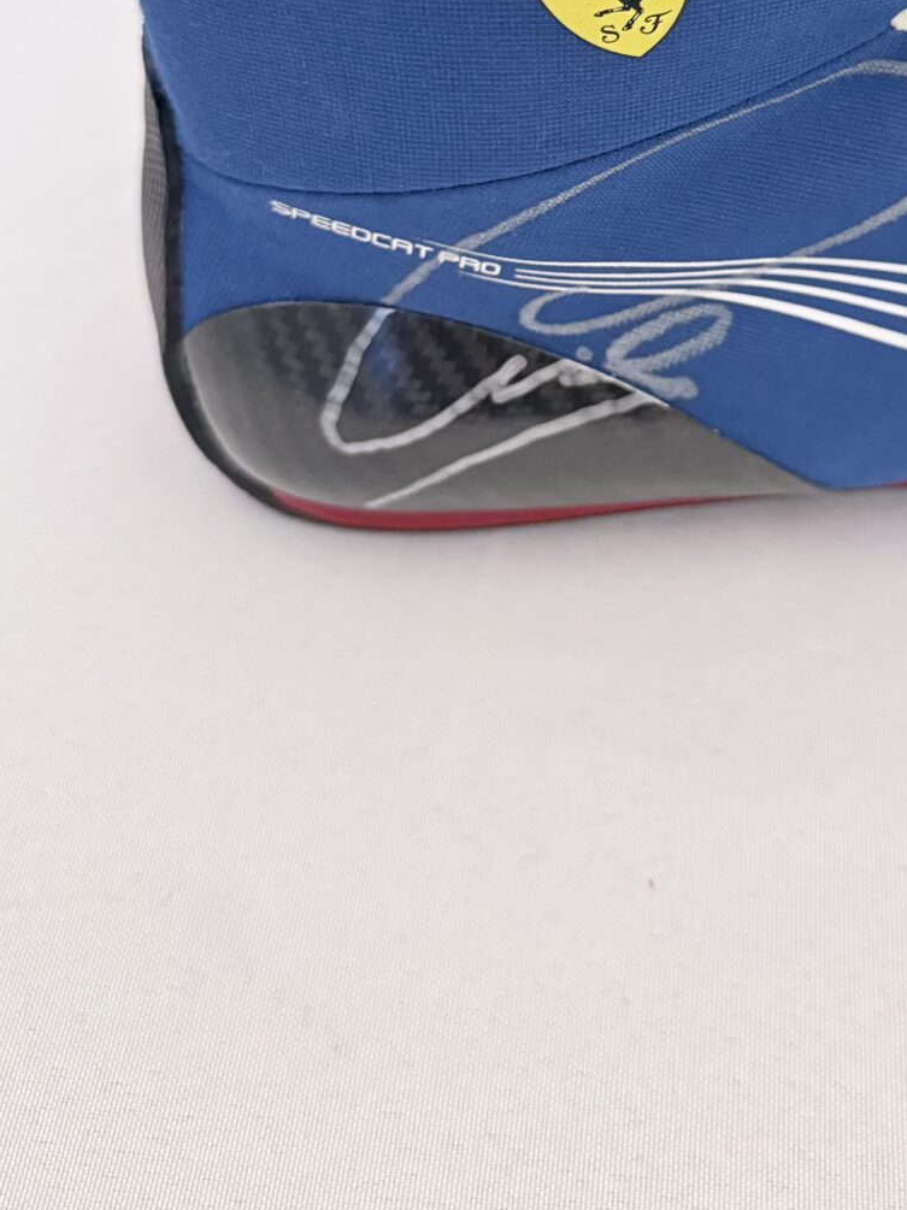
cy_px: 173
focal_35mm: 43
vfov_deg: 41.2
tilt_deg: -45.0
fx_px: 1503
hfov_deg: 33.2
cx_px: 636
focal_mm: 6.76
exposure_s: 1/50
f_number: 1.78
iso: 800
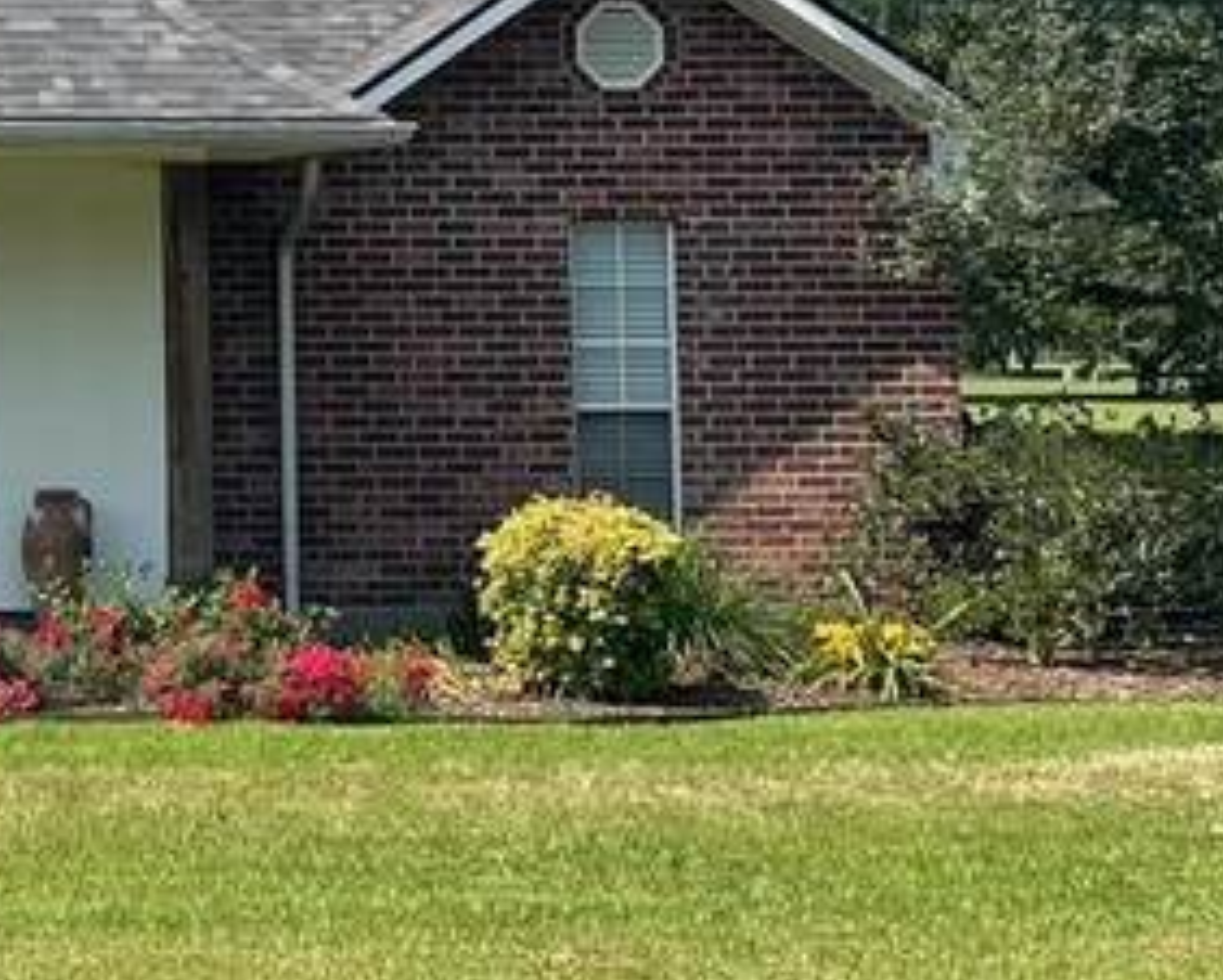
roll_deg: +0.2
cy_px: 121
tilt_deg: +3.7
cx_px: -343
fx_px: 4165
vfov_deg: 13.3
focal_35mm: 115
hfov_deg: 15.9
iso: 32
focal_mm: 4.2
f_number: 1.6
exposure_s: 1/3205
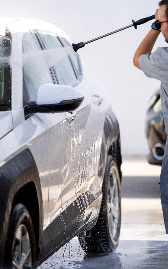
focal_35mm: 204
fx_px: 1494
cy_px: 134
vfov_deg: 10.3
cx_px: 86
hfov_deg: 6.4
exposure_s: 1/2000
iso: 400
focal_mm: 200
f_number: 2.8
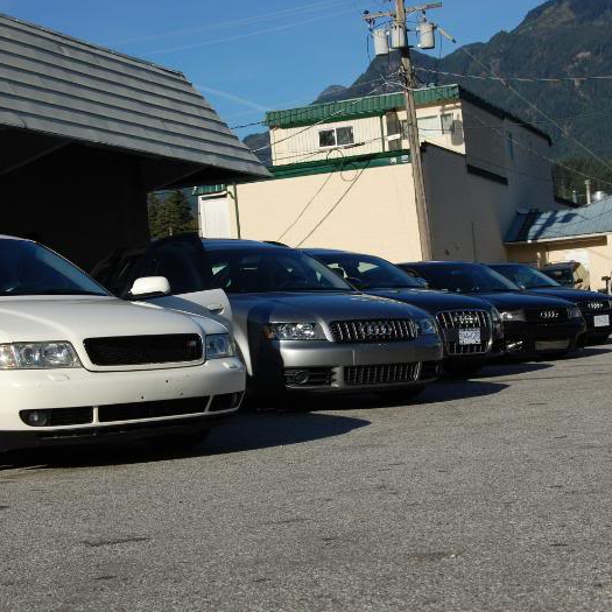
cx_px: 314
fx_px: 1320
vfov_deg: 26.1
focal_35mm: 66
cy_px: 307
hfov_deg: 26.1
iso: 200
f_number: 10
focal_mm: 34
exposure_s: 1/400
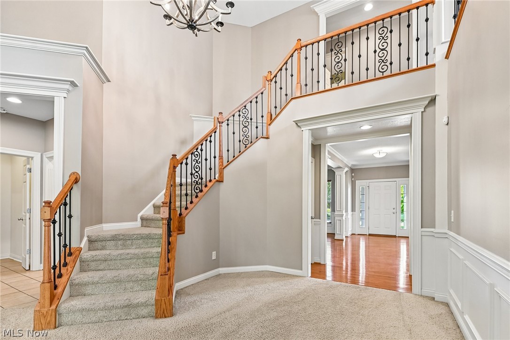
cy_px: 170
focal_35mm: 16
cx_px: 255
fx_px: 227
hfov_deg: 96.8
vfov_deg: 73.7
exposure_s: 1/40
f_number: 6.3
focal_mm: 16
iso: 800
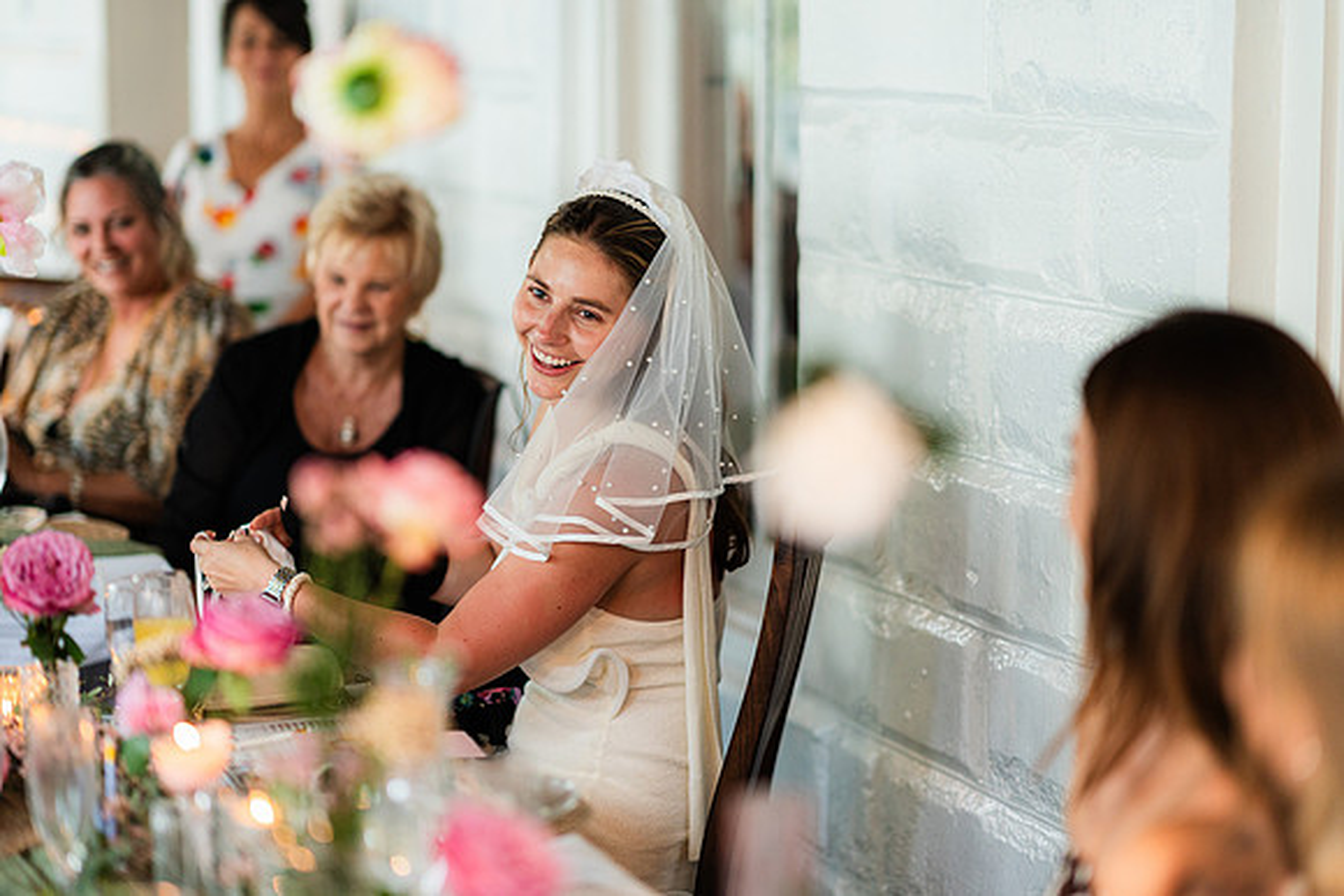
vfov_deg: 15.4
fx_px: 3311
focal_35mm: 89
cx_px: 672
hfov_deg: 22.9
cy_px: 448
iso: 640
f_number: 1.4
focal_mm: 85
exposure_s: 1/250
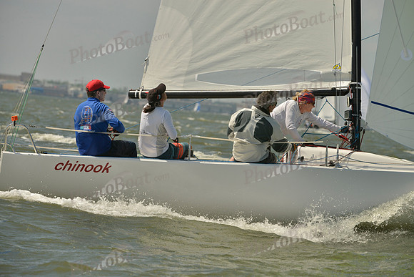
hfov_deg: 8.2
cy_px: 138
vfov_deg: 5.5
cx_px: 207
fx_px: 2876
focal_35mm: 250
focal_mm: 250
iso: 280
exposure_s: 1/1600
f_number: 9
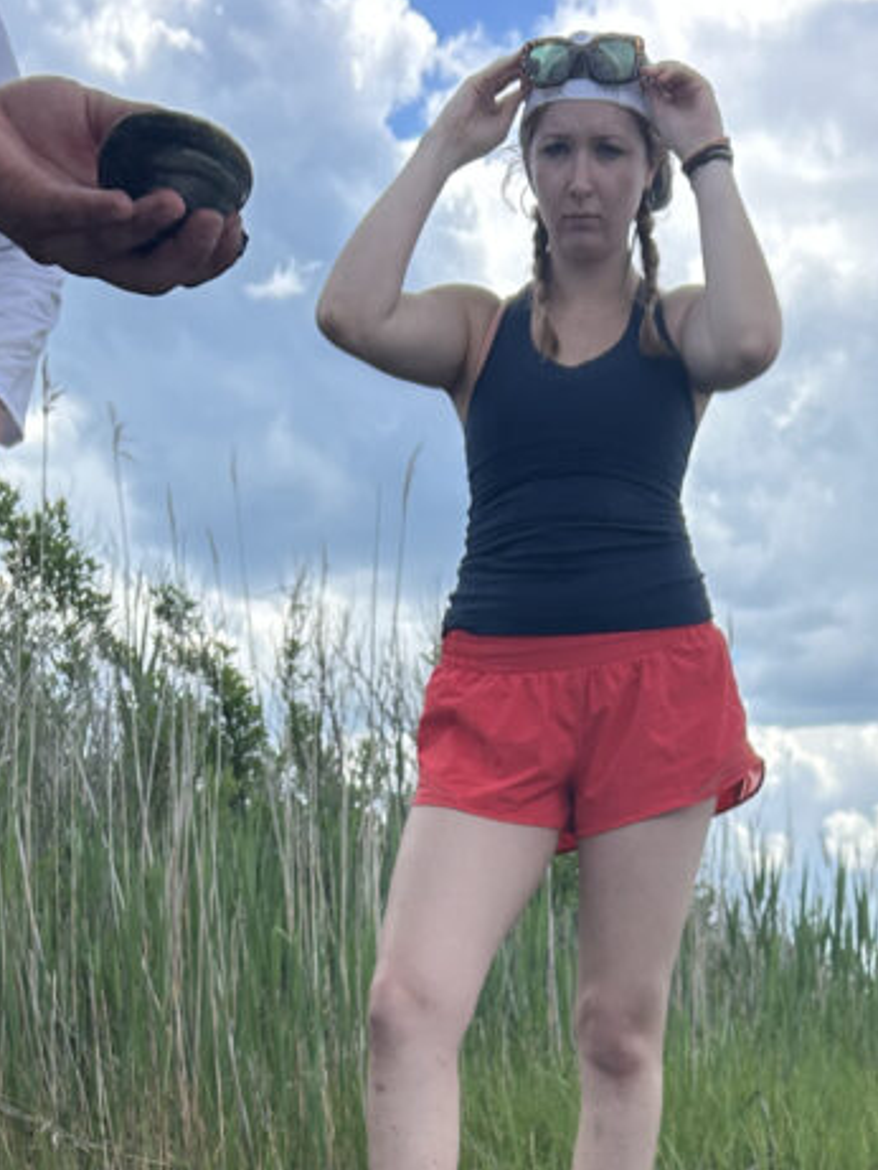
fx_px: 2603
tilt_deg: -4.3
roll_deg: +0.0
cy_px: 1544
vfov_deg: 22.5
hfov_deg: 19.1
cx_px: 436
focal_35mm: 77
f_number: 1.5
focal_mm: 5.7
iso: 50
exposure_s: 1/1295
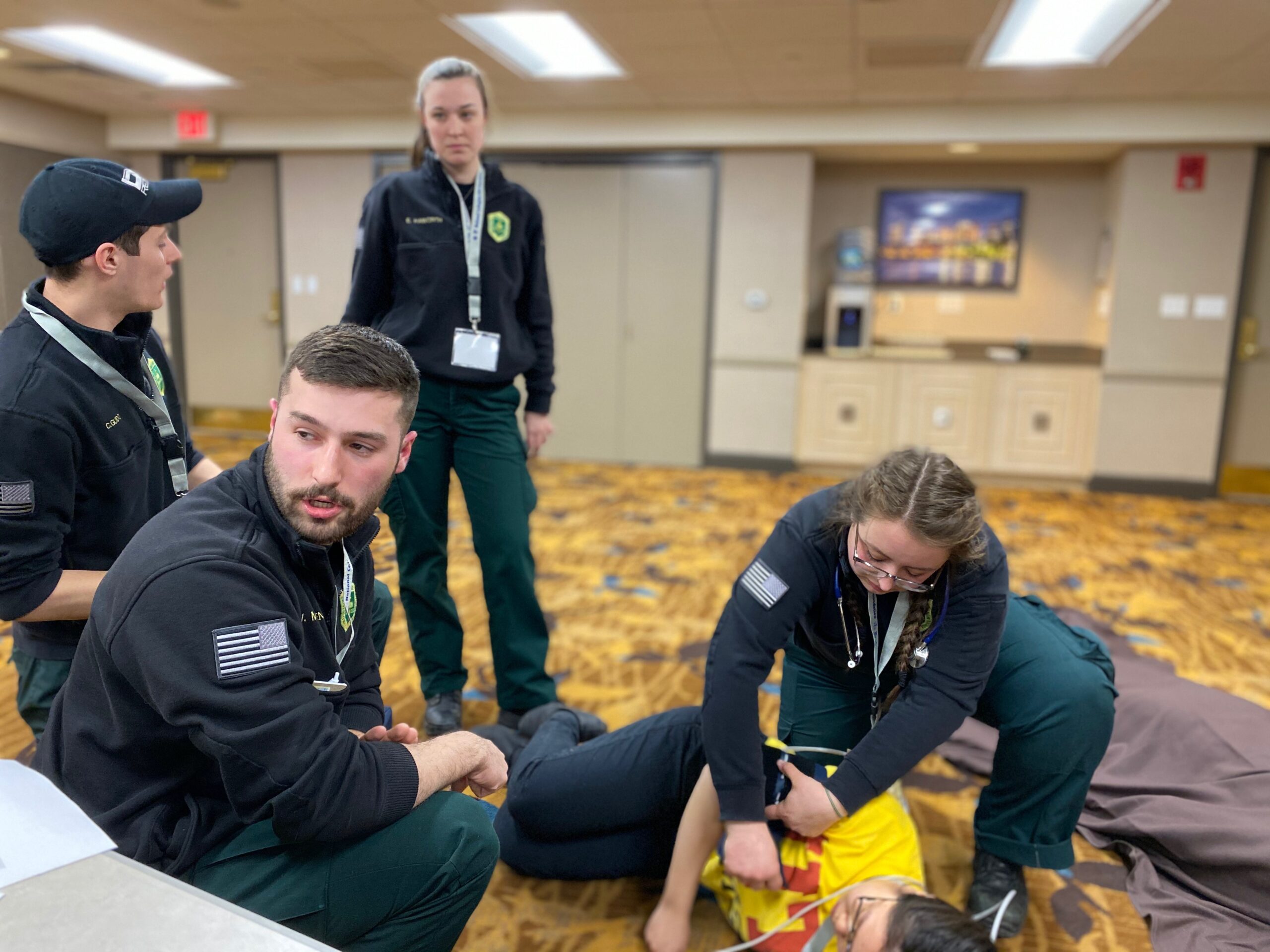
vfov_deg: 53.1
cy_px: 476
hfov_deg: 67.3
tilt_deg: -10.3
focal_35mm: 26
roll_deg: -1.8
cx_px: 635
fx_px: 954
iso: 250
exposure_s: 1/60
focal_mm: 4.25
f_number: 1.8
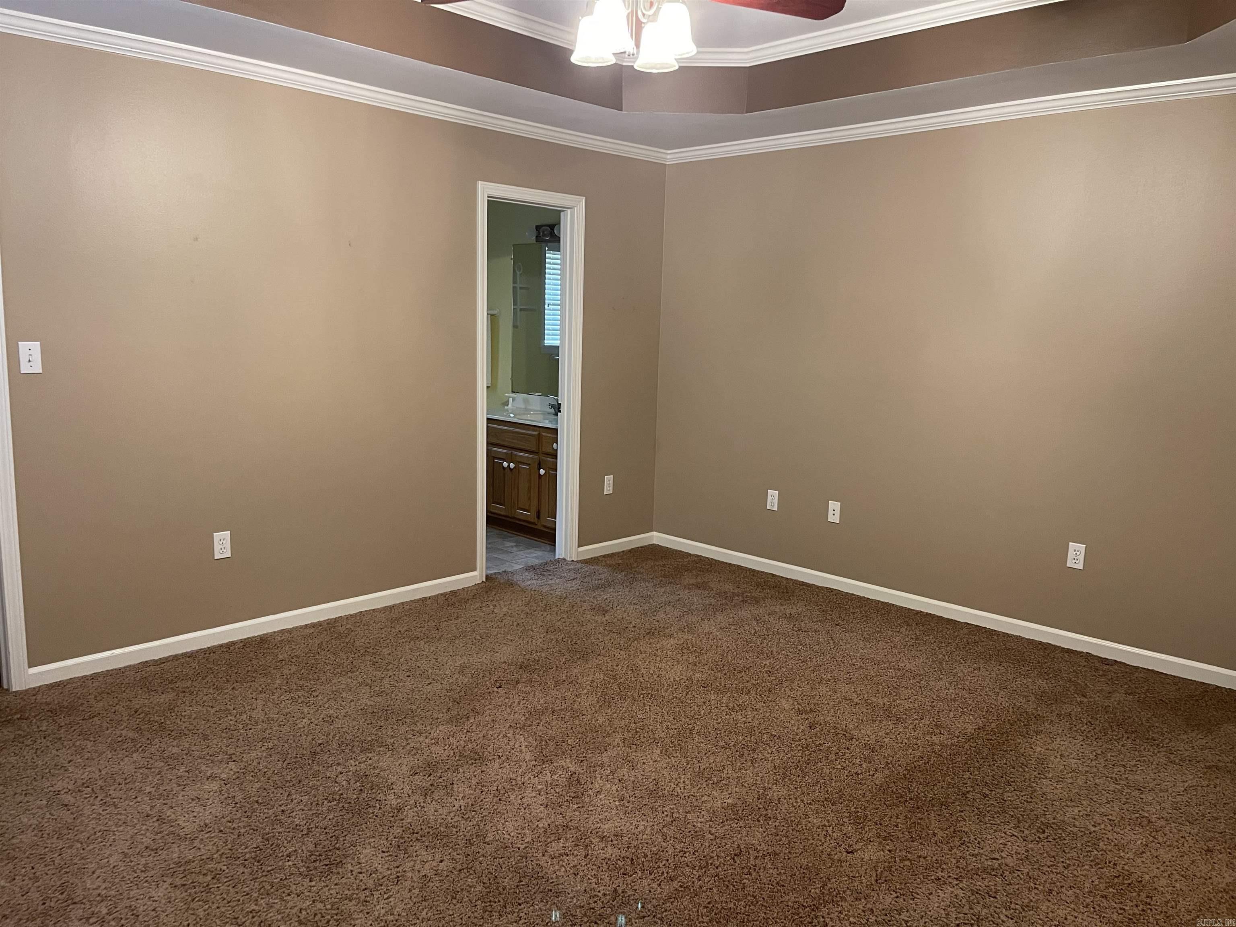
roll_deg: -1.8
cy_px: 464
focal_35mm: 25
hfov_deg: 69.4
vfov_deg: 54.9
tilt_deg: -9.2
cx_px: 618
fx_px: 893
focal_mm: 5.1
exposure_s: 1/60
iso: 500
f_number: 1.6
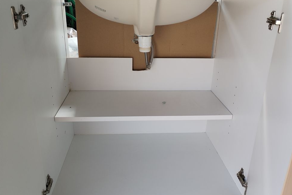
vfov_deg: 42.3
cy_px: 99
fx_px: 251
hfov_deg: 60.3
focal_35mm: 31
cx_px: 149
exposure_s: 1/120
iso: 155
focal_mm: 4.75
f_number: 1.8
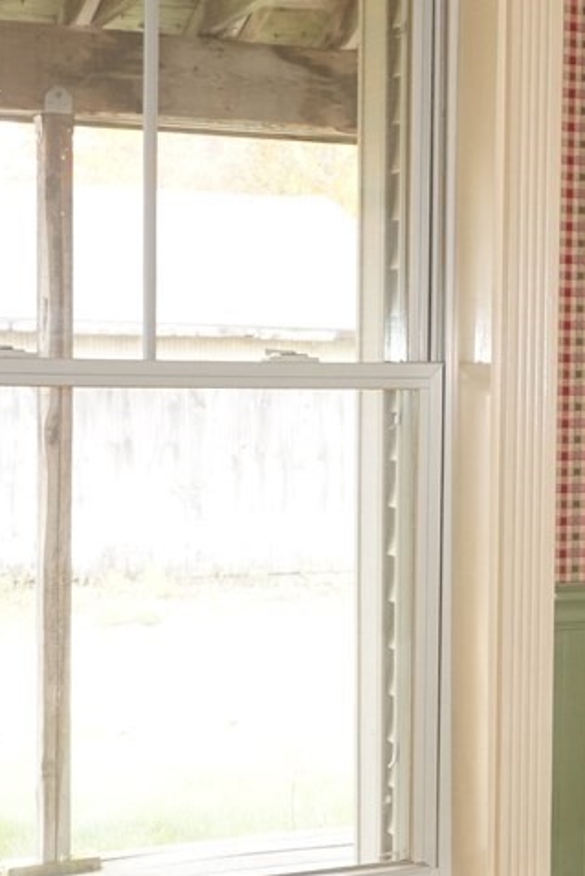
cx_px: 574
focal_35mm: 77
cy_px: 498
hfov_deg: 17.4
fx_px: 1875
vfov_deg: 26.3
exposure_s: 1/60
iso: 800
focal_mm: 16
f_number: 4
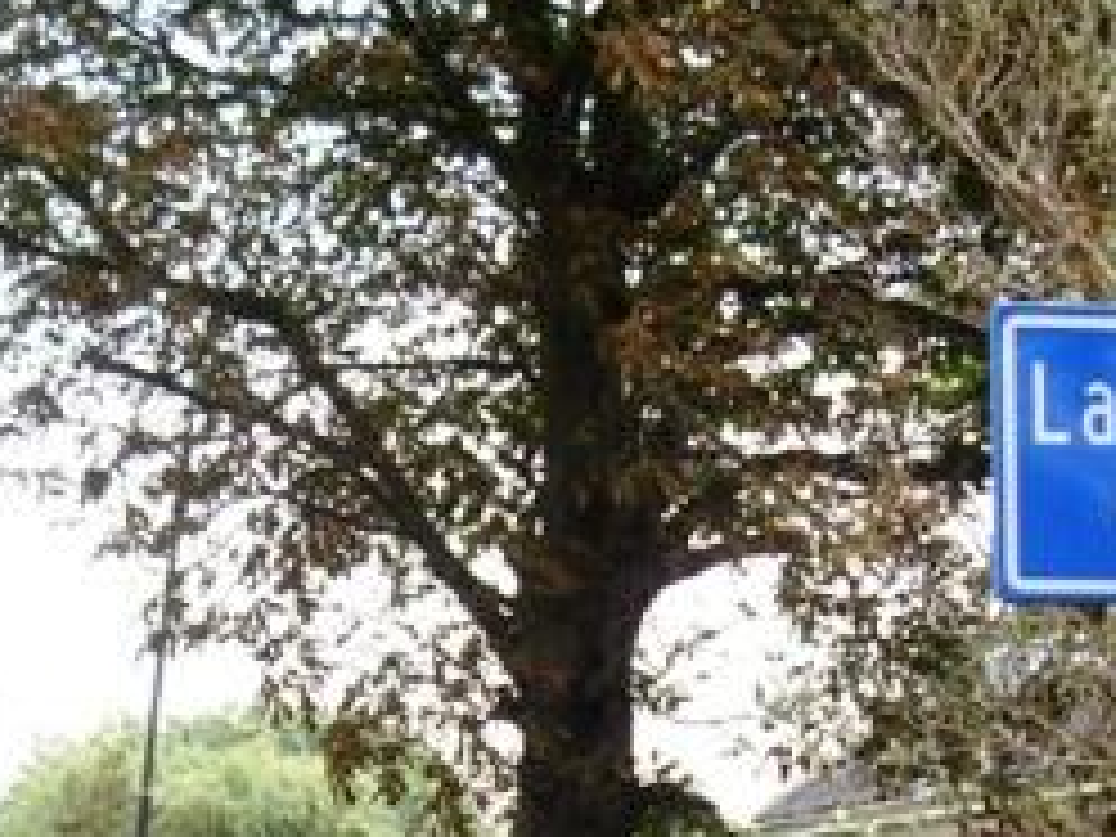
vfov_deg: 14.9
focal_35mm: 98
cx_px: 333
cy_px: 806
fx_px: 3159
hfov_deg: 19.9
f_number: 2.8
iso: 64
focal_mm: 7.9
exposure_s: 1/200
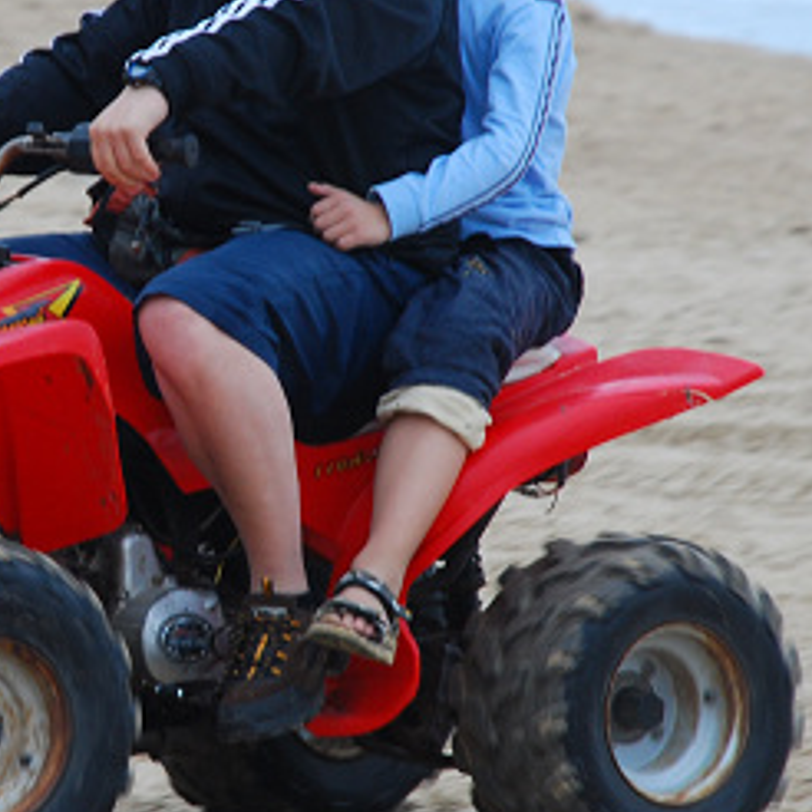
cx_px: 69
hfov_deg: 3.7
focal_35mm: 477
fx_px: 12664
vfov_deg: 3.7
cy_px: 286
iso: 320
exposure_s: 1/90
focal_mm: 135
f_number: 6.7
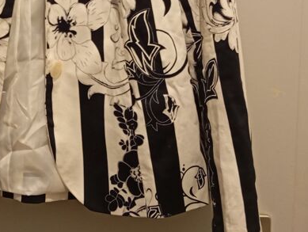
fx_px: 642
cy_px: 15
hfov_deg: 26.2
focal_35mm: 72
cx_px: 36
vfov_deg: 20.0
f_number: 1.8
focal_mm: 4.22
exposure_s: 1/25
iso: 1243
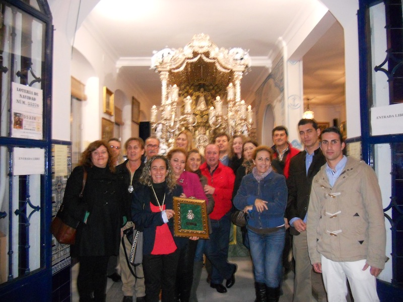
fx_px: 314
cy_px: 151
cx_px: 202
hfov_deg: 65.3
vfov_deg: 51.4
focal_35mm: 27
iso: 640
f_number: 3.2
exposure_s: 1/25
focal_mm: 4.9
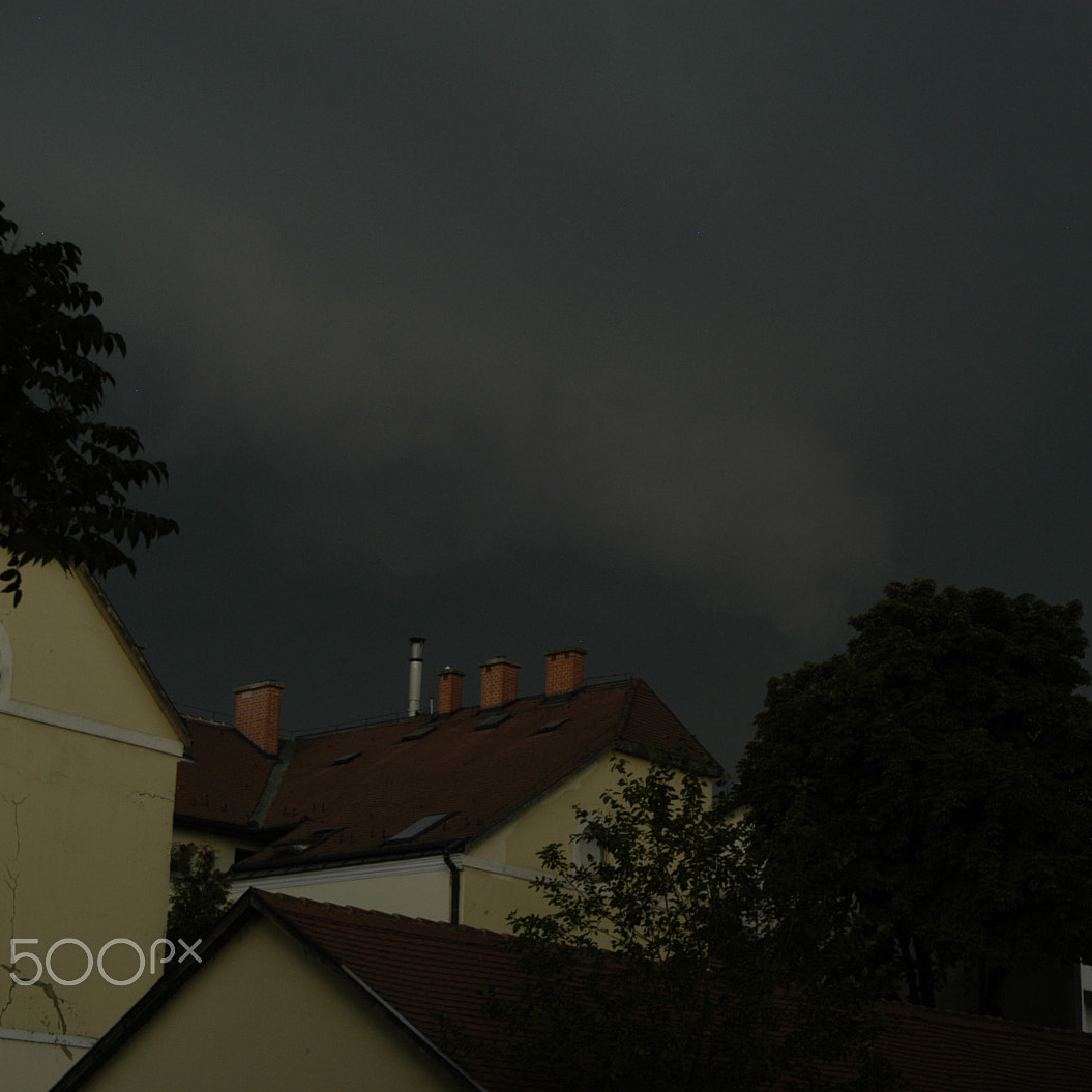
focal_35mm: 68
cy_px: 548
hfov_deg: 25.3
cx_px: 773
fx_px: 2414
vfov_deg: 25.5
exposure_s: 1/60
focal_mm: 35
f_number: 4.5
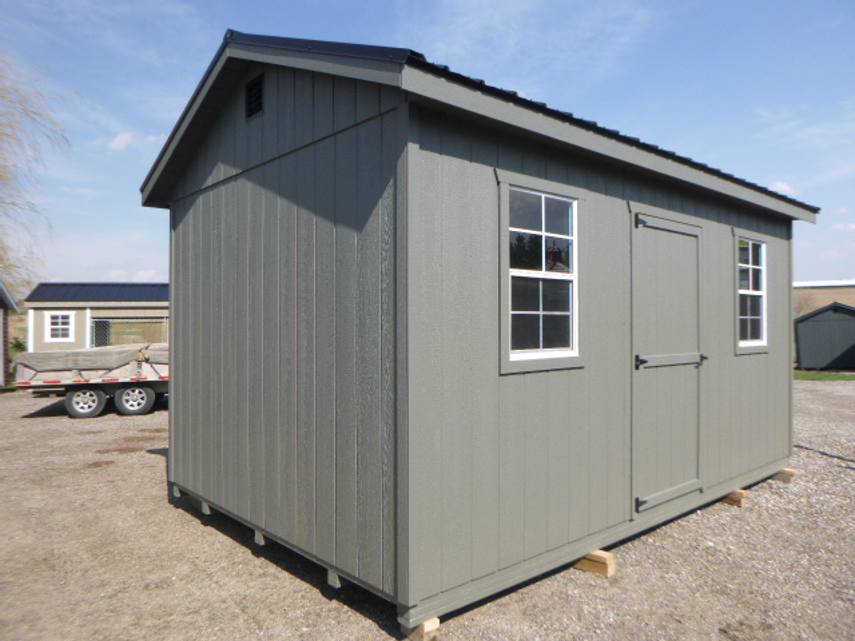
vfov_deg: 54.9
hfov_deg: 69.4
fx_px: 617
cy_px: 320
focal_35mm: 25
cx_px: 428
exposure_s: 1/500
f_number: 3.9
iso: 100
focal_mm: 4.5
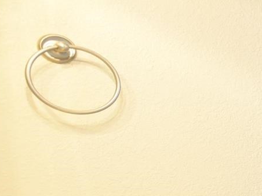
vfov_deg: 23.1
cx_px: 587
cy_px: 196
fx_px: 462
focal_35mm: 61
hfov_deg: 16.7
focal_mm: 14
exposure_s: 1/60
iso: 1600
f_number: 2.8
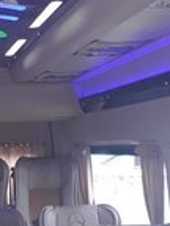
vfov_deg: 20.1
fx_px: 609
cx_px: -17
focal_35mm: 93
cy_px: 253
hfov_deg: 15.5
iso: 64
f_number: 1.9
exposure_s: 1/33
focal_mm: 3.6
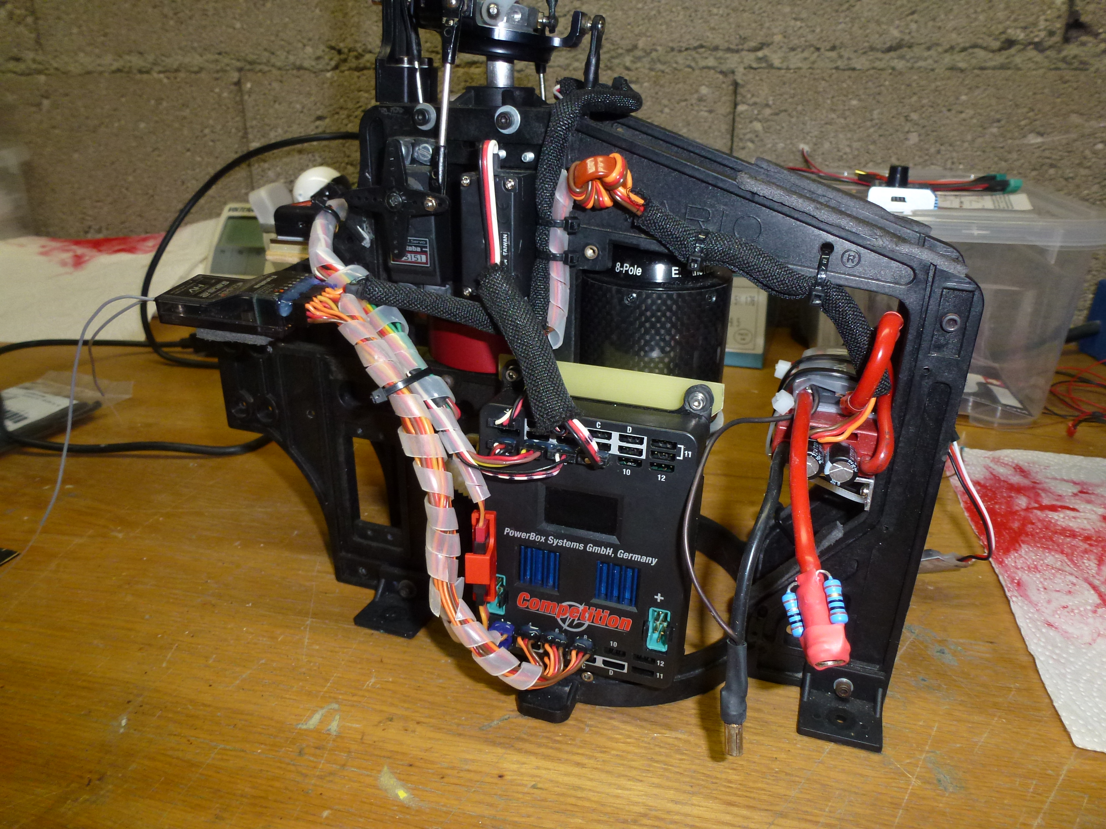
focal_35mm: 24
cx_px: 553
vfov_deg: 56.8
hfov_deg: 71.6
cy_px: 414
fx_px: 767
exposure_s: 1/60
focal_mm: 4.3
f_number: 3.3
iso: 200
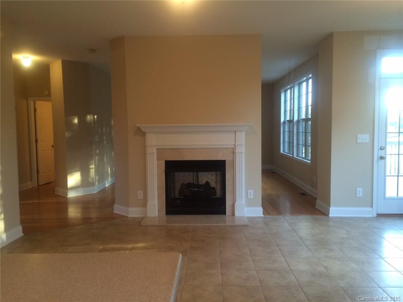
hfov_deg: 60.0
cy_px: 151
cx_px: 202
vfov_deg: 46.8
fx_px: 349
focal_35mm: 30
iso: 100
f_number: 2.2
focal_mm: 4.12
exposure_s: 1/30
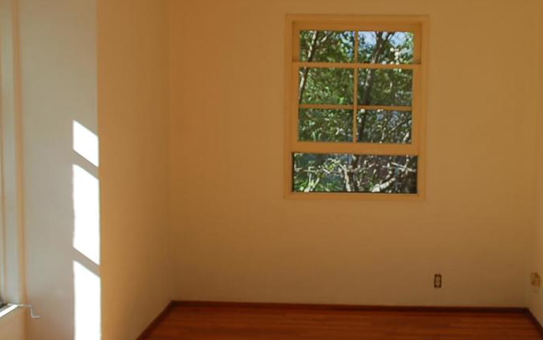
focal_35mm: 57
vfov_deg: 22.9
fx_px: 840
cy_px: 166
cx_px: 335
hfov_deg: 35.6
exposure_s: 1/160
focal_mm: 25
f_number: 6.3
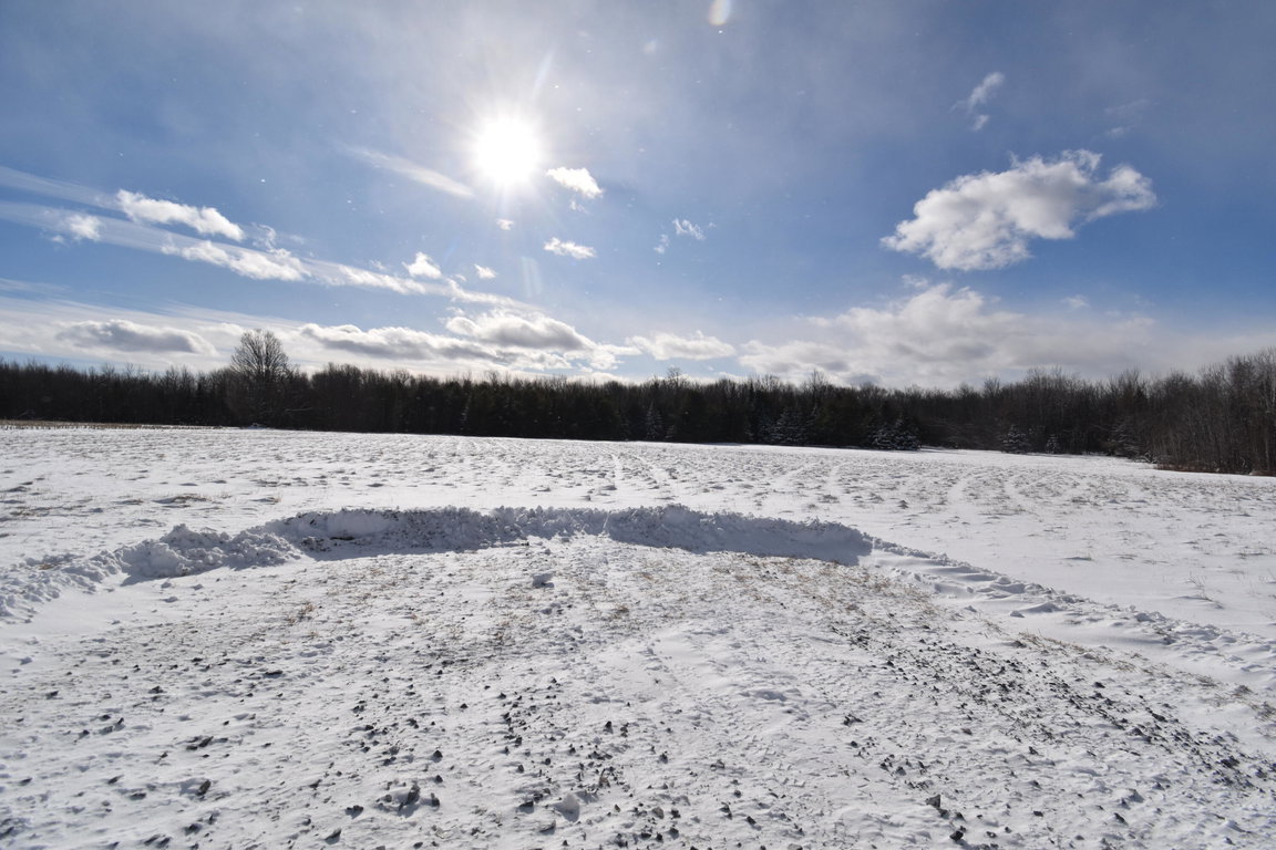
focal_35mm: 15
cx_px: 638
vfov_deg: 77.3
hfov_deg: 100.4
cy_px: 425
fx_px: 532
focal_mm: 10
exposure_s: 1/2000
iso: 200
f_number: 8
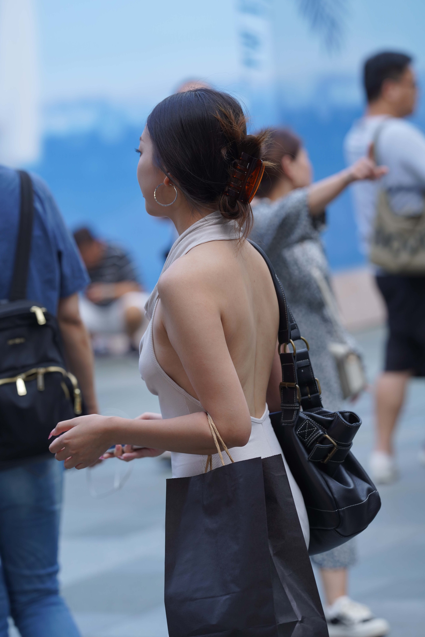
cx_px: 212
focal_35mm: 135
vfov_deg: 15.2
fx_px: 2390
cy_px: 318
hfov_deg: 10.2
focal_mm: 135
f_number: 4
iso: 400
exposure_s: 1/500
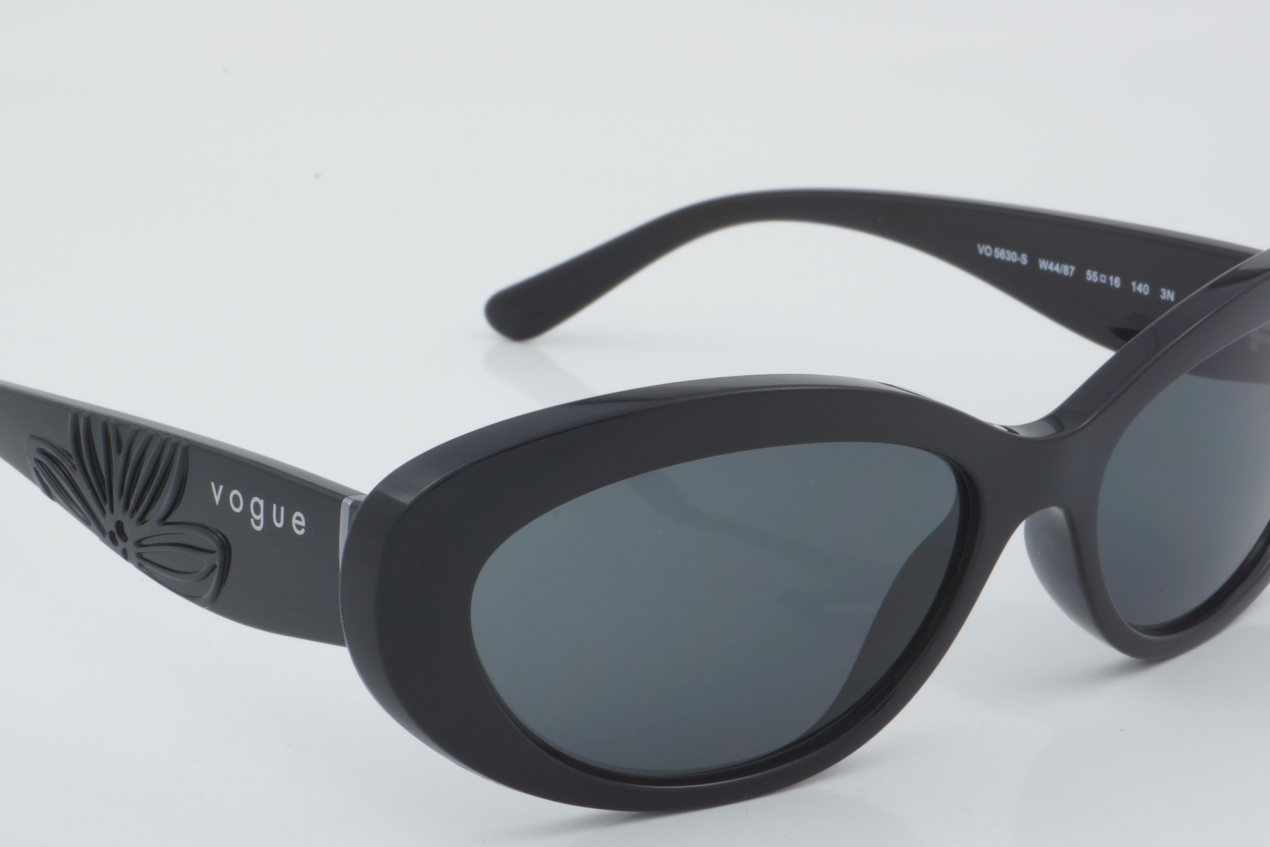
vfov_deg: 14.7
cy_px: 472
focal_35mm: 93
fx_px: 3281
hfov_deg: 21.9
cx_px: 607
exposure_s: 1/3
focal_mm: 50
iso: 100
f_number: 32
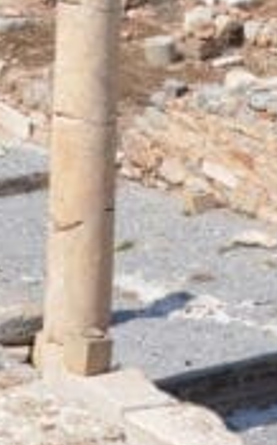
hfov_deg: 6.2
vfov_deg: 9.3
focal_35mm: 212
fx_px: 2572
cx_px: 64
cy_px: -402
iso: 400
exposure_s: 1/500
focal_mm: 21
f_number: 11
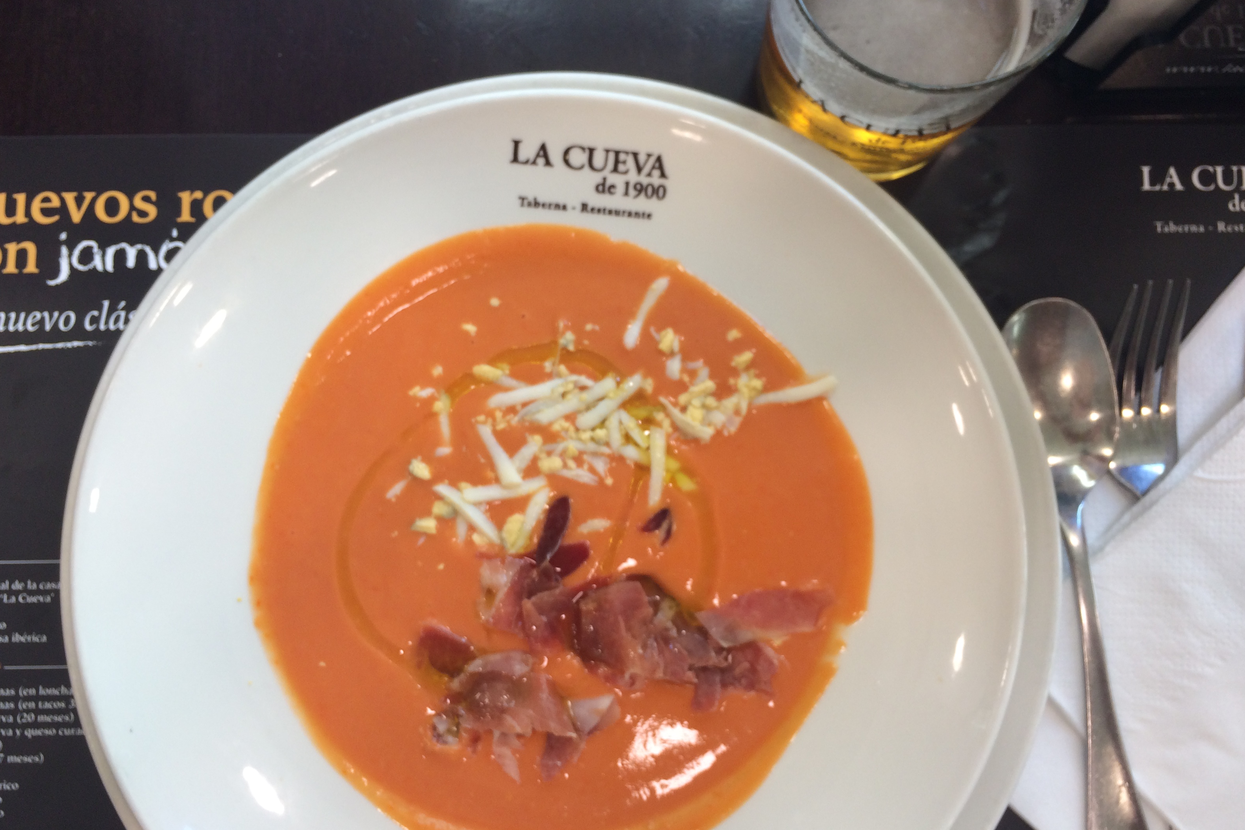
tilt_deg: -83.3
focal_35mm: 31
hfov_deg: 60.3
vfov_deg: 42.3
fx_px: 1072
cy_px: 419
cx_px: 617
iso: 40
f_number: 2.2
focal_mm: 4.15
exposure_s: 1/50
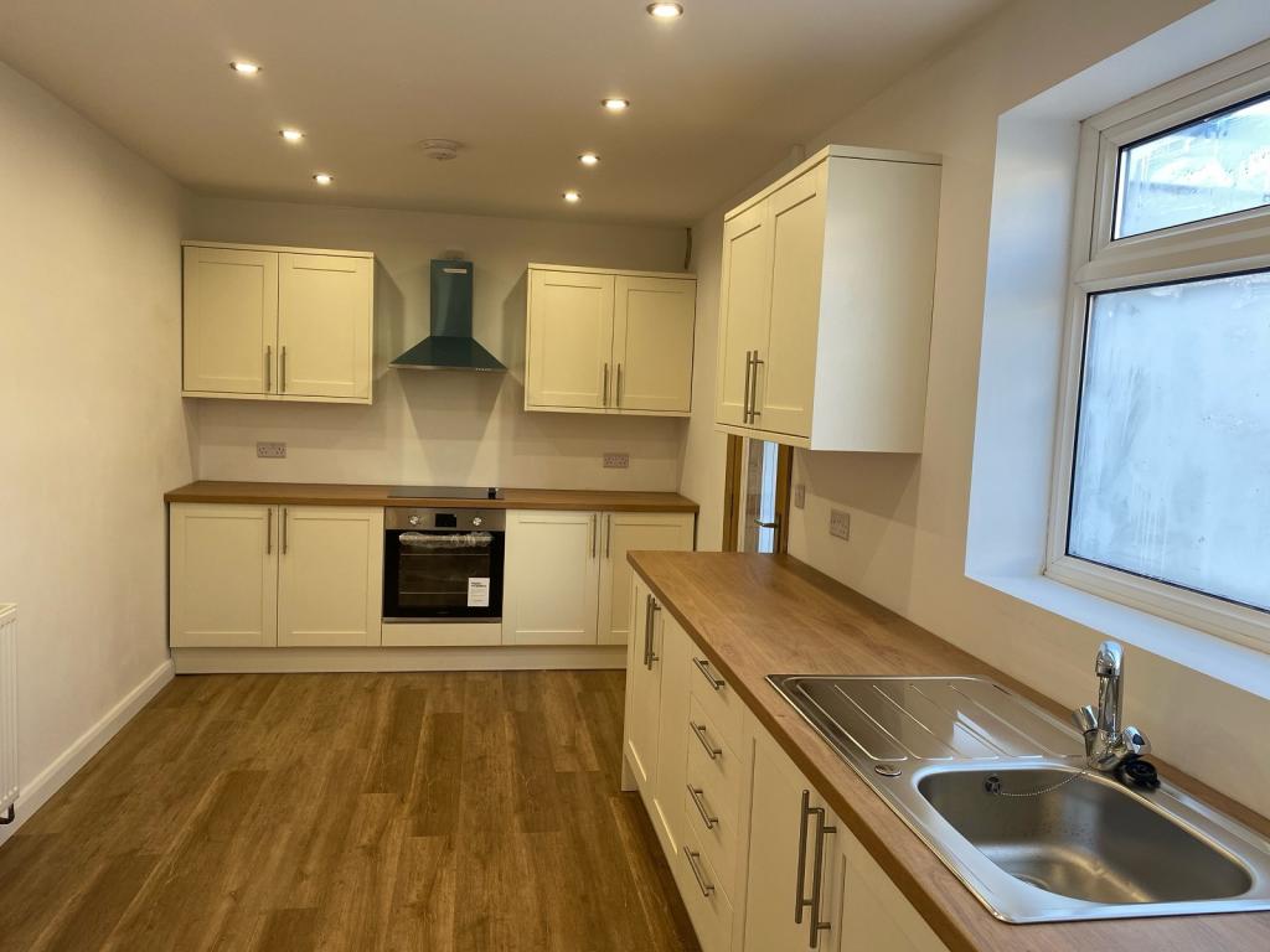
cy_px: 476
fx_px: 954
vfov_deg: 53.1
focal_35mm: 26
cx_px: 635
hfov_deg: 67.3
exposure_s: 1/100
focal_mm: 4.25
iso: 64
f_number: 1.8
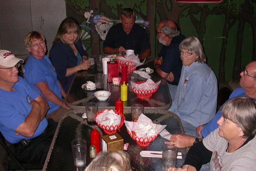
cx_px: 117
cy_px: 87
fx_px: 341
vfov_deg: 28.1
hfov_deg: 41.1
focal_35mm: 48
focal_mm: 7.85
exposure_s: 1/60
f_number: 2.6
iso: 200
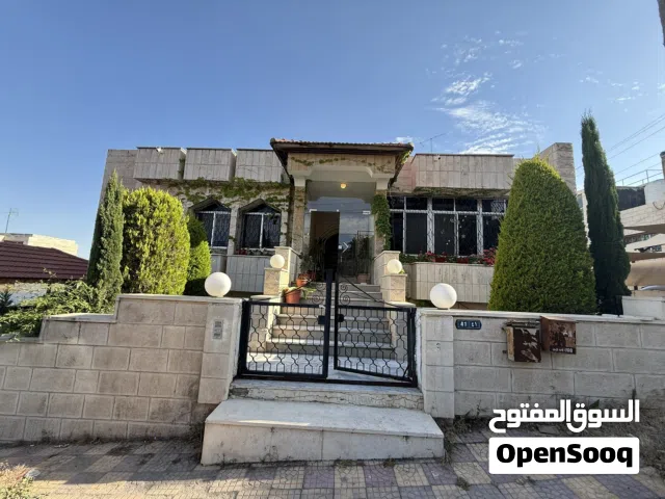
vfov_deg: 85.7
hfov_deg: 102.1
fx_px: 269
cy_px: 250
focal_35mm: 14
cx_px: 332
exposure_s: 1/625
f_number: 2.2
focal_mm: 2.22
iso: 64
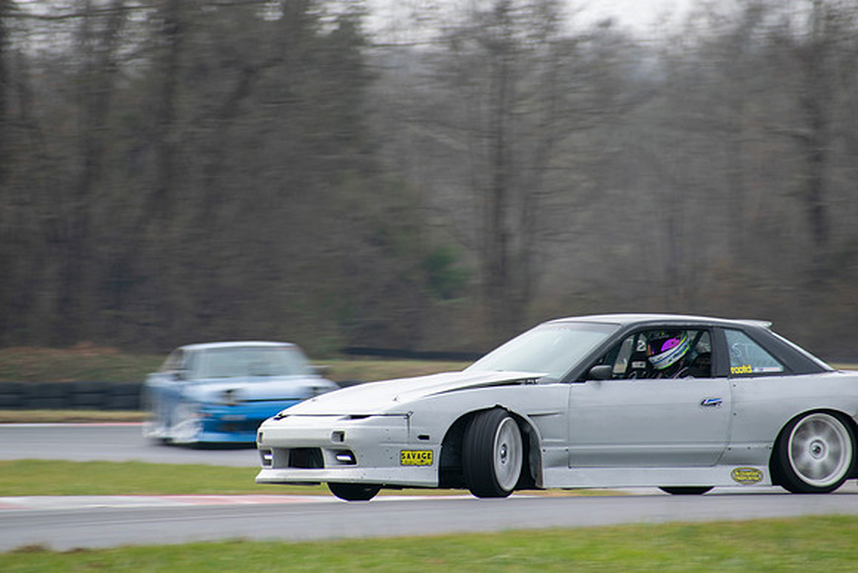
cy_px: 286
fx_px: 10727
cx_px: 429
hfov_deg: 4.6
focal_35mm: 450
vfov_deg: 3.1
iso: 100
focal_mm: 300
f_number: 9
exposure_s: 1/80
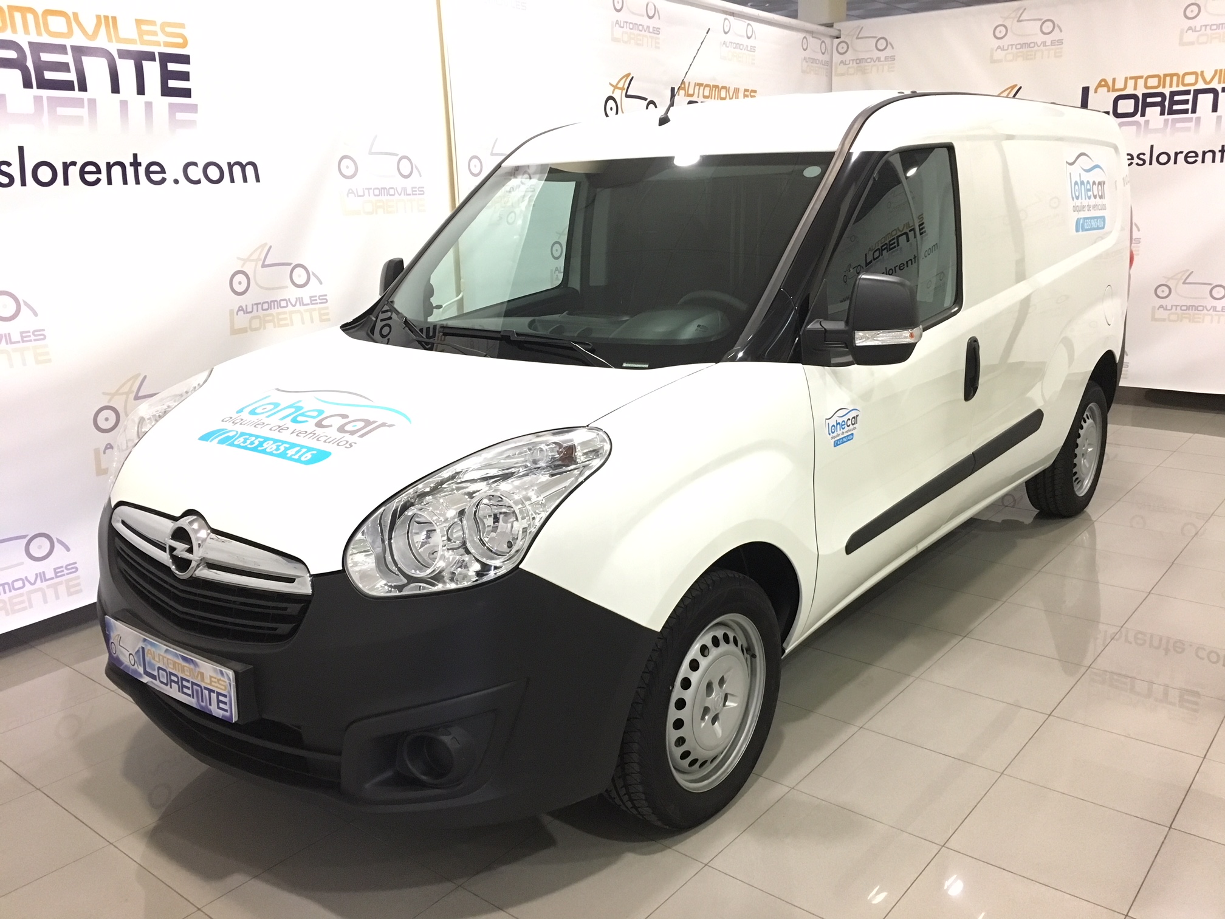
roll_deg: +0.7
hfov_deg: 61.7
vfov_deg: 48.2
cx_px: 612
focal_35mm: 29
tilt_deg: -14.7
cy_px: 460
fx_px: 1026
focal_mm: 4.15
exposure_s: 1/25
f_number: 2.2
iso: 200
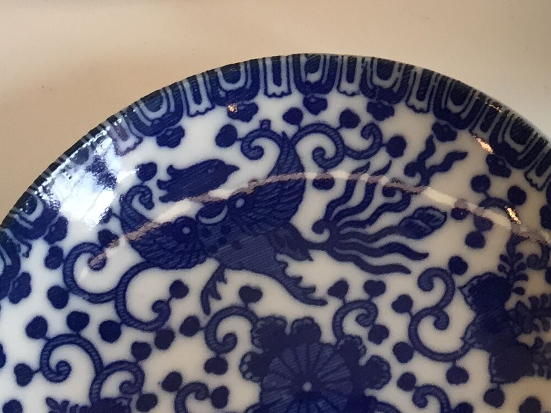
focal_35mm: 95
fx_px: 1512
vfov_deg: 14.8
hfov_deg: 20.3
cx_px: 491
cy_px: -142
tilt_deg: -49.7
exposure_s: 1/33
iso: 32
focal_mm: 4.15
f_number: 2.2
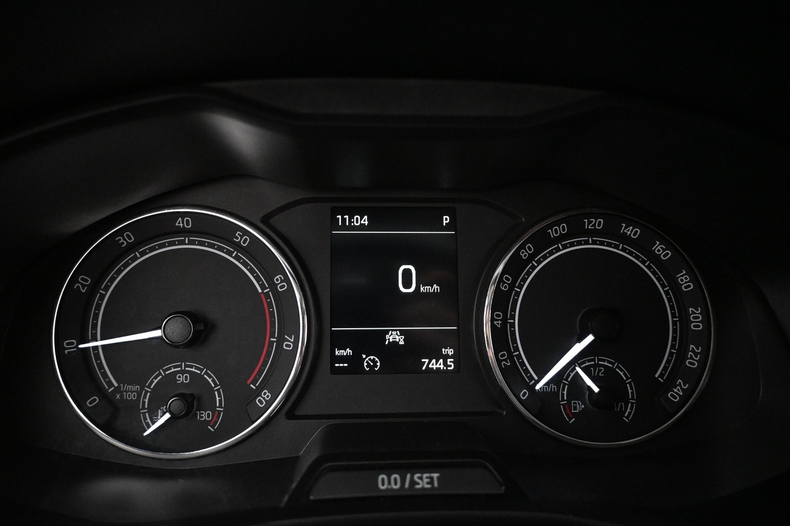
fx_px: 576
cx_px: 395
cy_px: 263
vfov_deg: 49.1
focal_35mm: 26
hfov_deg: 68.9
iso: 7200
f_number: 3.5
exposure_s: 1/60
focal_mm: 17.5
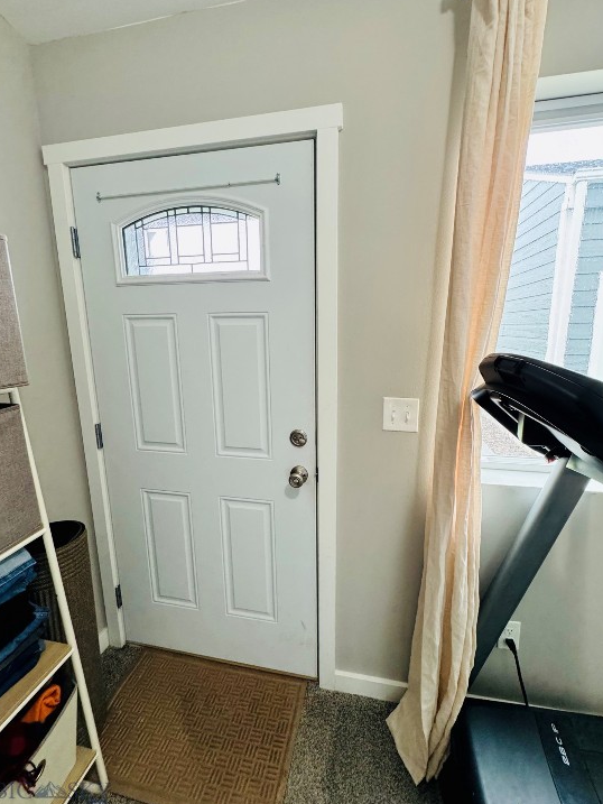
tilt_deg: -9.3
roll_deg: +1.0
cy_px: 387
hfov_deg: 81.7
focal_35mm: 15
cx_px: 310
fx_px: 348
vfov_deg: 98.1
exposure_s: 1/94
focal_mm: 2.22
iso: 320
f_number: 2.2
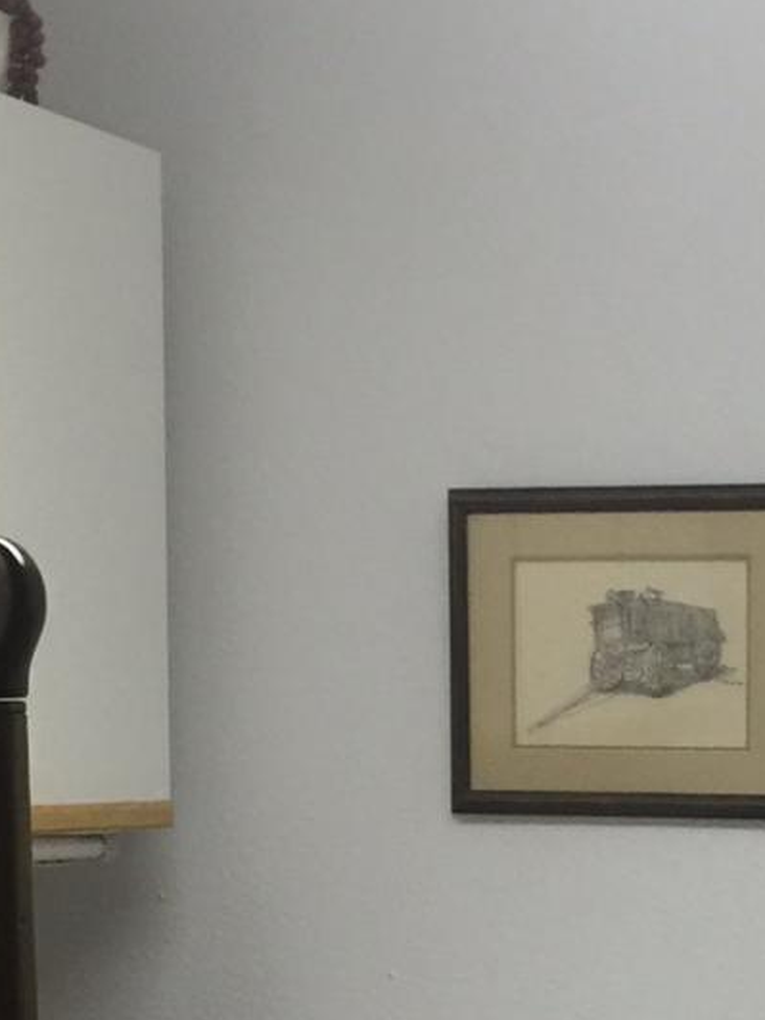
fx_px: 3212
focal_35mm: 109
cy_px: 1081
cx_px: 648
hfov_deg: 13.5
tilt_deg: -3.1
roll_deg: +0.7
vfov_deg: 17.5
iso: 50
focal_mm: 4.15
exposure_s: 1/30
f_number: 2.2
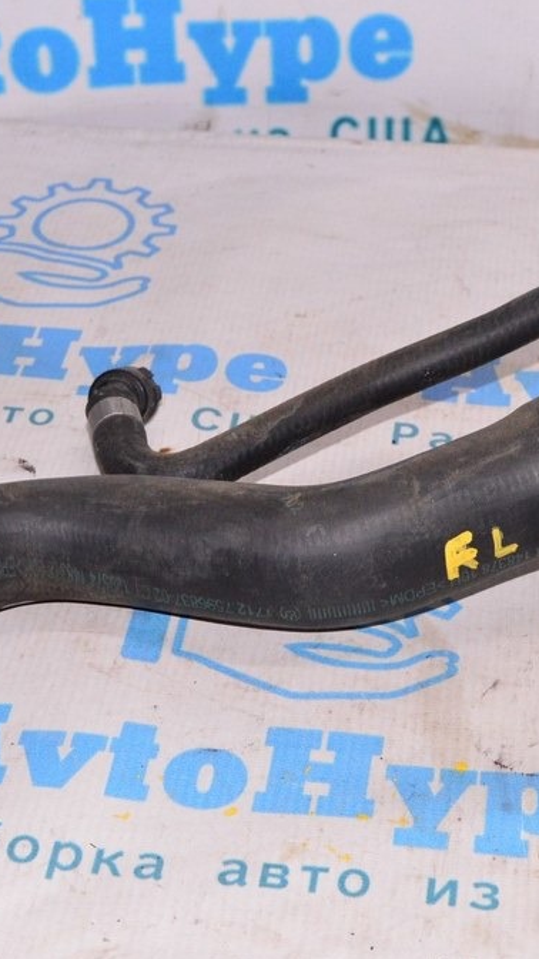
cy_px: 480
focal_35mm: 84
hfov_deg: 14.4
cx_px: 277
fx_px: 2129
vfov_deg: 25.4
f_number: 8
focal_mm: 35
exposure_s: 1/200
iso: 1600
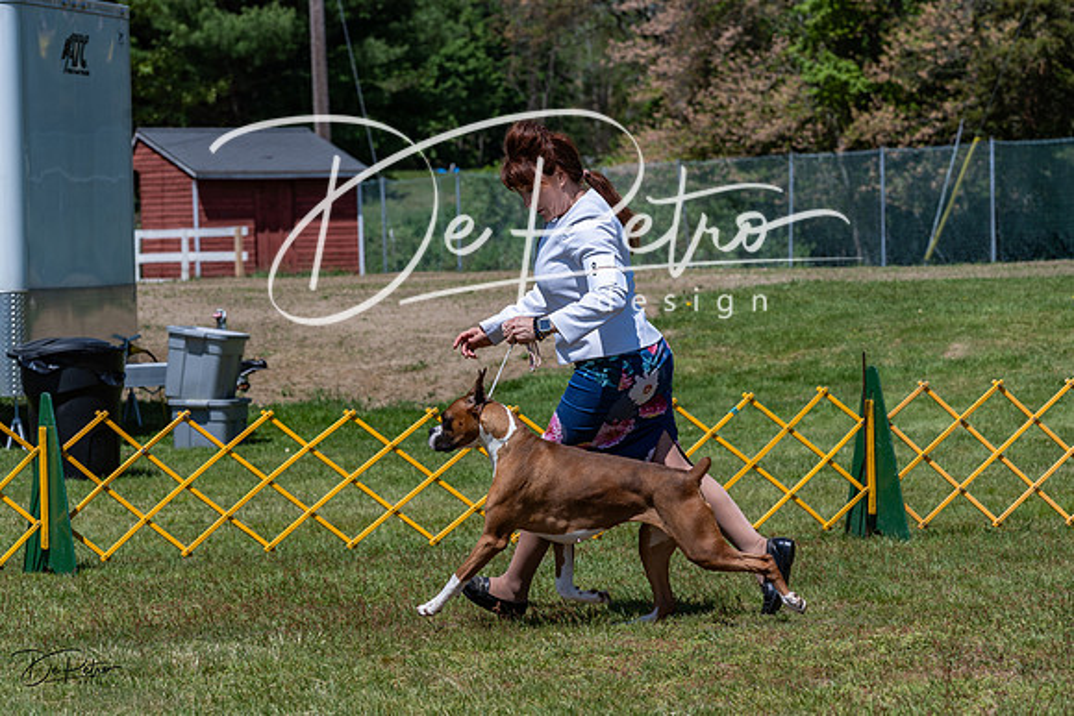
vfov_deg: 9.5
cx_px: 537
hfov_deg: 14.2
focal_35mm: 144
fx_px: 4297
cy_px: 358
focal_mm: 144
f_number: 9
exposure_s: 1/640
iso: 160
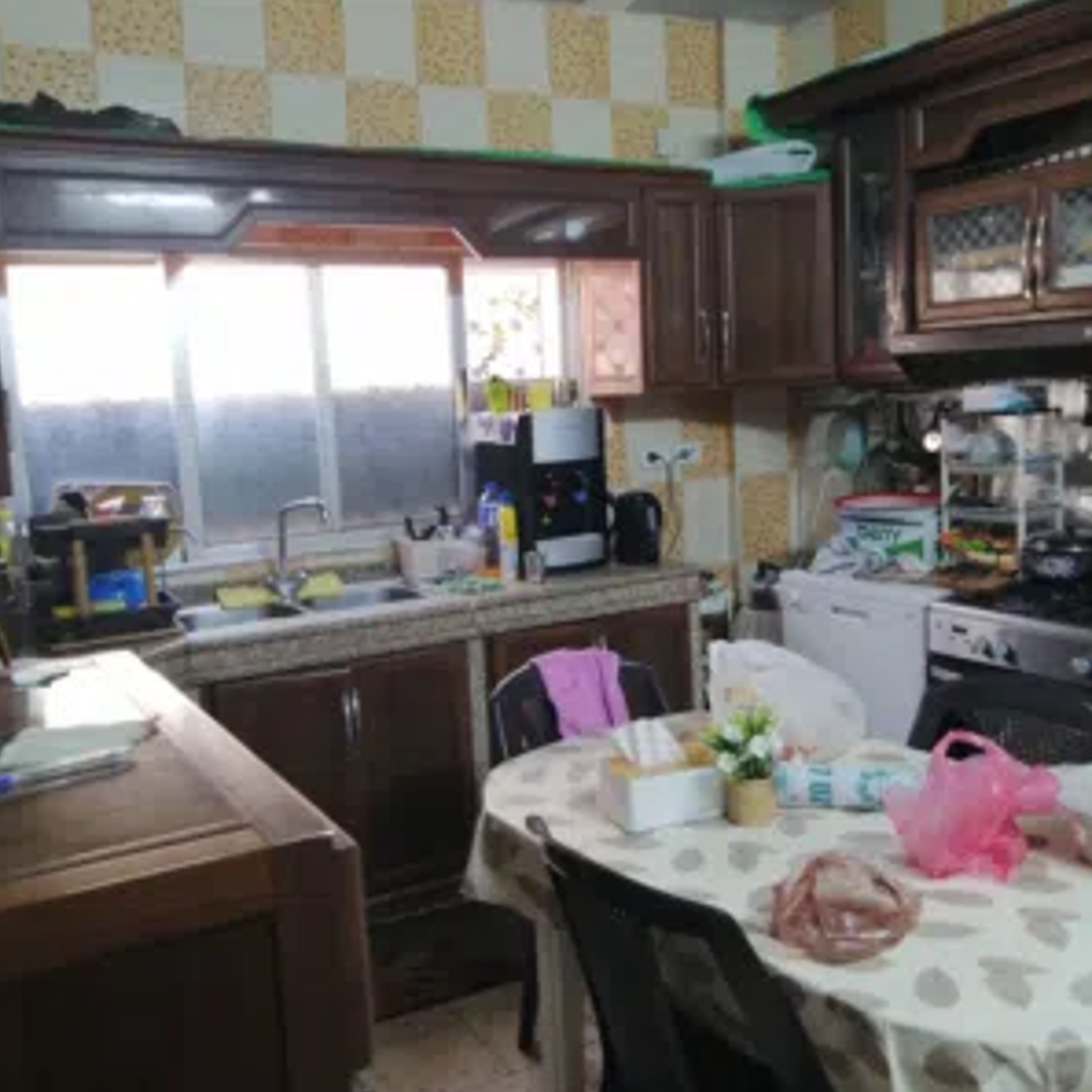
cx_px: 544
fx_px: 1106
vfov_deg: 52.5
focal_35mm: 31
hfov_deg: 52.5
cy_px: 511
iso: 125
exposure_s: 1/33.3
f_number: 1.8
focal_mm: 3.95
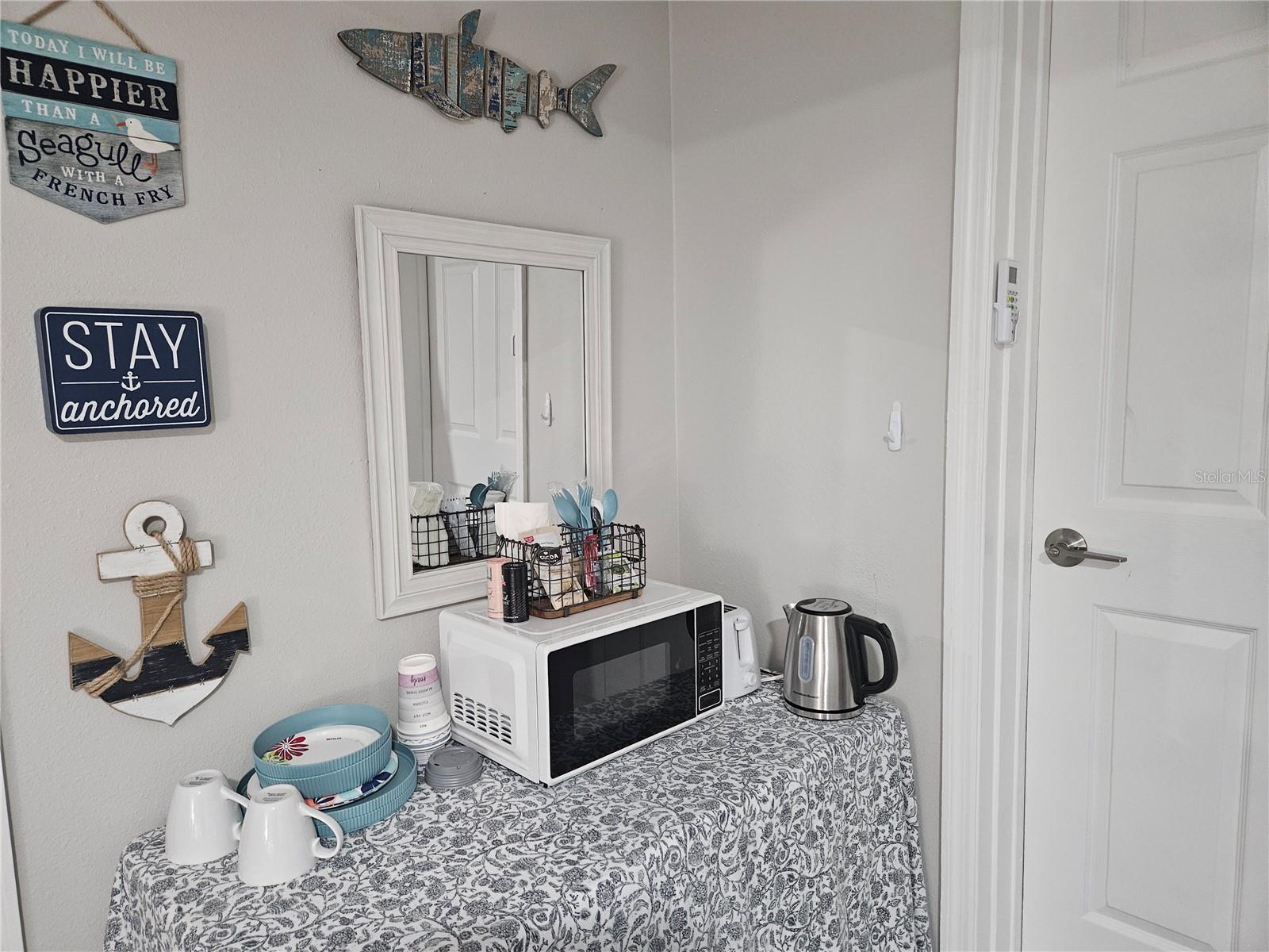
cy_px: 476
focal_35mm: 23
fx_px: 843
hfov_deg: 73.9
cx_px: 634
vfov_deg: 58.9
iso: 640
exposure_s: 1/40
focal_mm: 5.4
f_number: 1.8
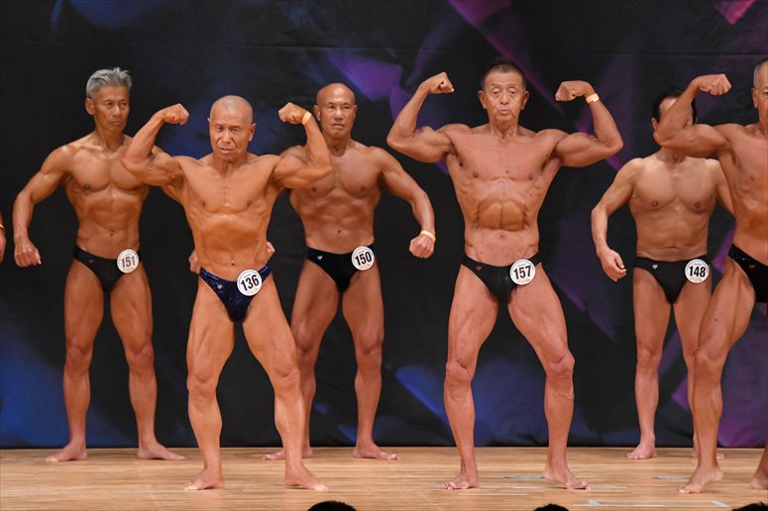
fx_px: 6077
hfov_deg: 7.2
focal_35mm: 285
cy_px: 256
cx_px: 384
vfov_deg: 4.8
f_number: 5.6
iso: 4500
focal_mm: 190
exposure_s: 1/400
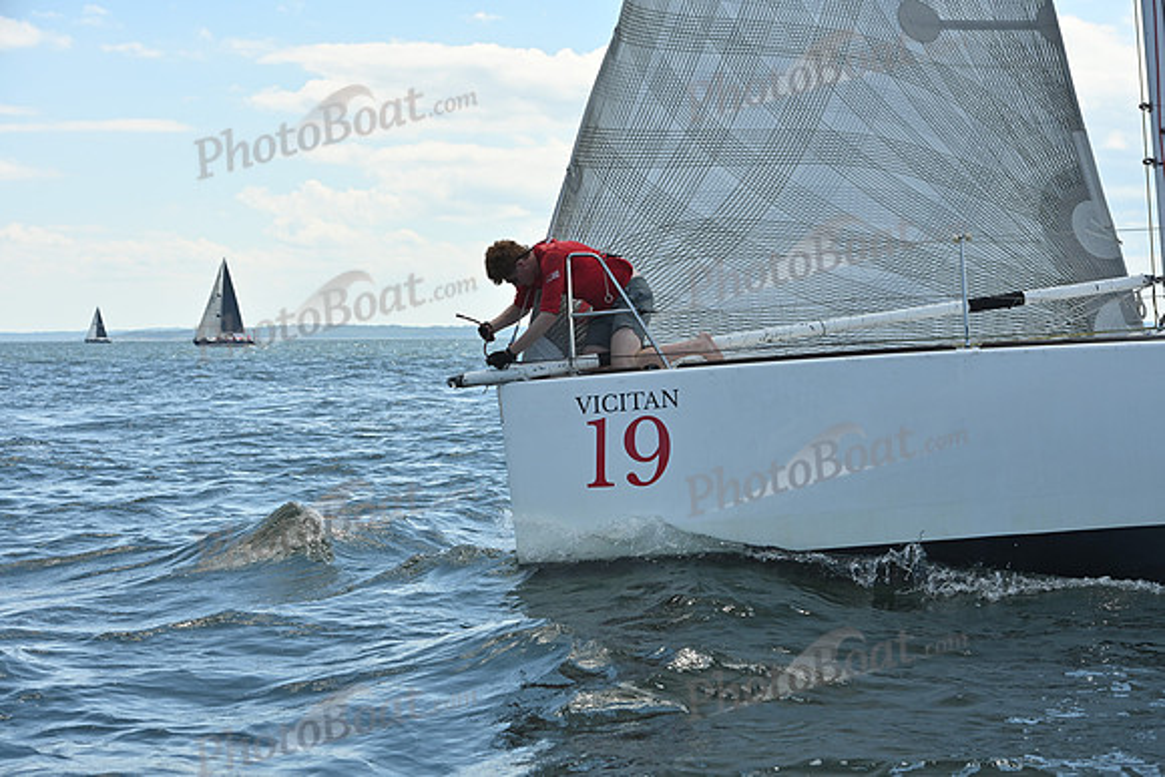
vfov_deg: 19.5
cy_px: 388
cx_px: 582
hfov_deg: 28.8
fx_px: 2266
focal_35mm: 70
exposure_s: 1/1250
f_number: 7.1
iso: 250
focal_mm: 70
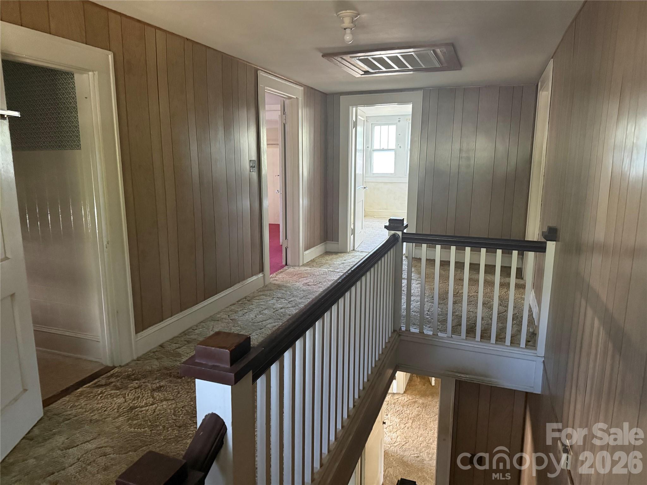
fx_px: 449
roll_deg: -0.5
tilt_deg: -10.0
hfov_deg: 71.6
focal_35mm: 24
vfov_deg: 56.8
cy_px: 242
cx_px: 324
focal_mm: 6.76
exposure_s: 1/40
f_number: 1.78
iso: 1000
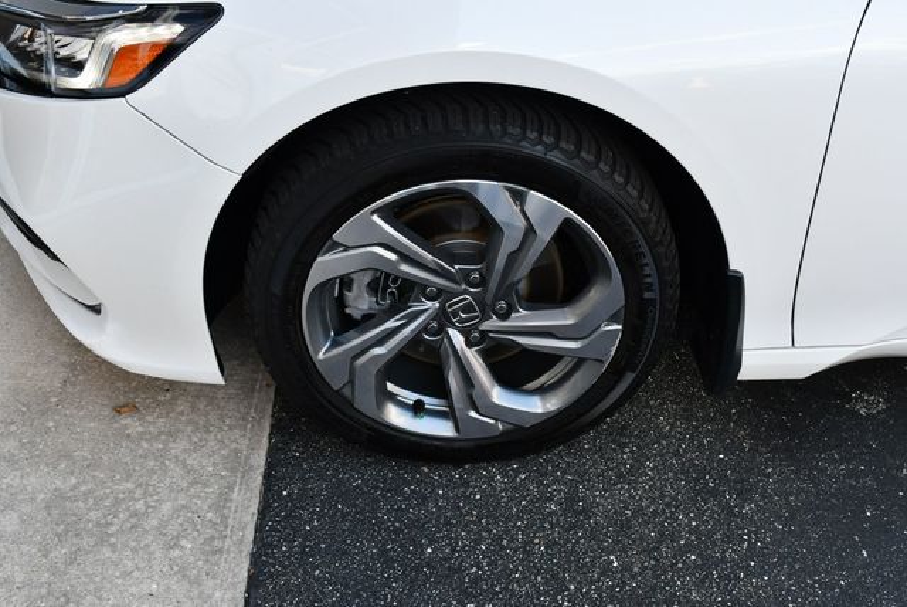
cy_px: 304
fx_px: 908
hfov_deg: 53.1
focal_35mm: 36
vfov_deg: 36.9
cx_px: 454
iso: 400
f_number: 5
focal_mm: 18
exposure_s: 1/250
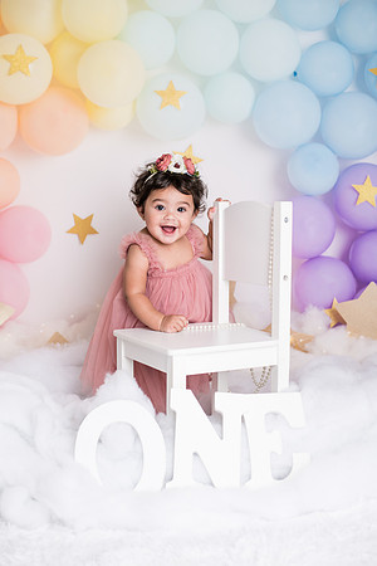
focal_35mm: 50
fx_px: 785
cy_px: 283
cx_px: 188
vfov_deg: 39.6
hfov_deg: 27.0
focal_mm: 50
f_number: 3.5
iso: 200
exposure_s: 1/200
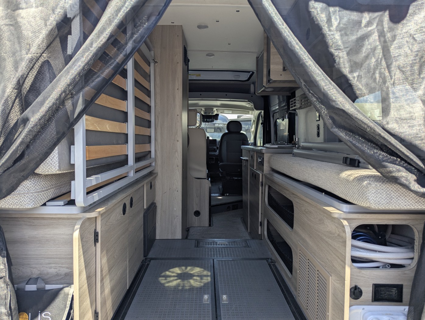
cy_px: 160
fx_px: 295
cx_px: 212
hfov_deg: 71.5
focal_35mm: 24
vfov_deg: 56.9
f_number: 1.85
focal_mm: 6.81
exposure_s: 1/315
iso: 44
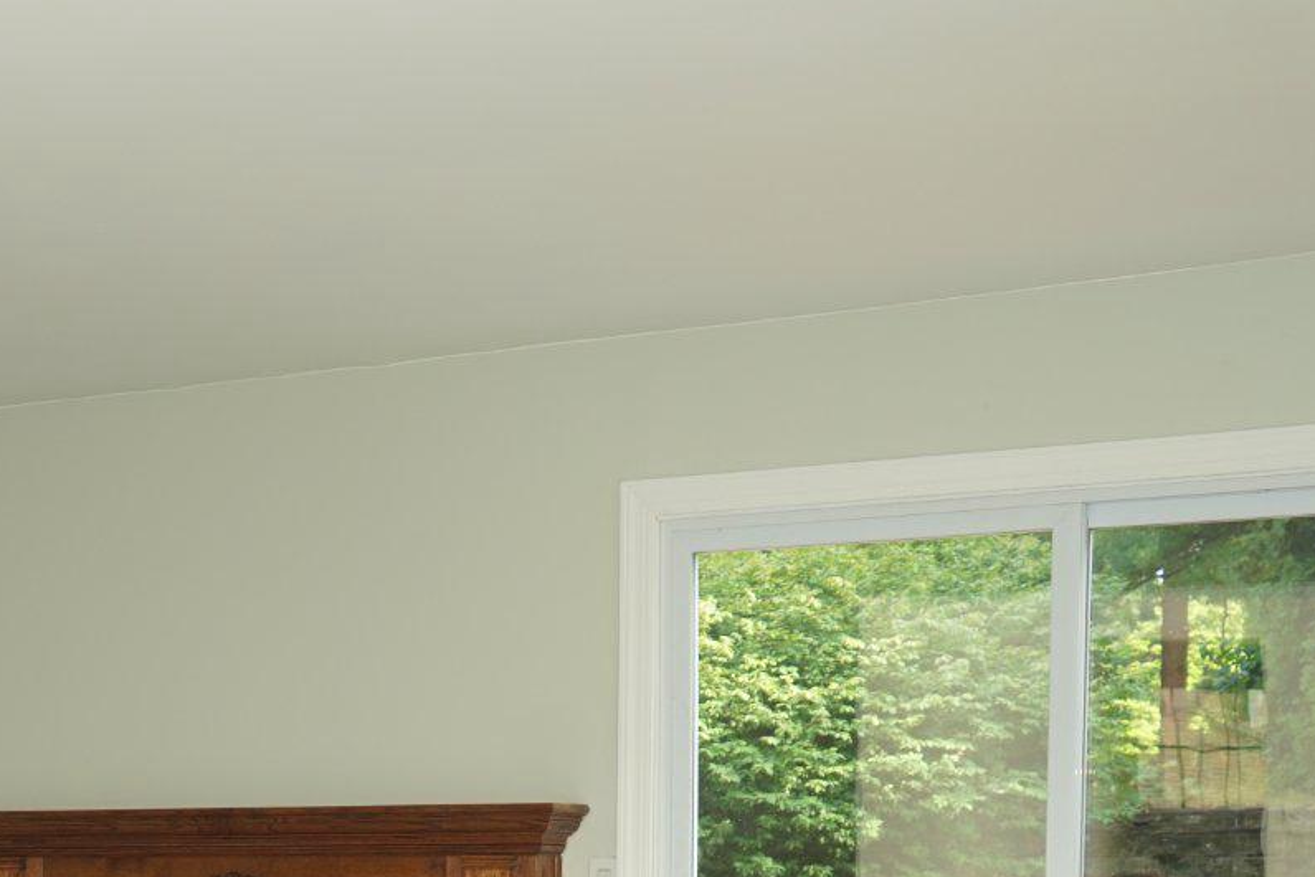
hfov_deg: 27.0
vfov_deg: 17.9
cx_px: 121
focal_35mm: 72
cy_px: 1084
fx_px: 2630
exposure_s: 1/160
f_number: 4
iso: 200
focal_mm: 28
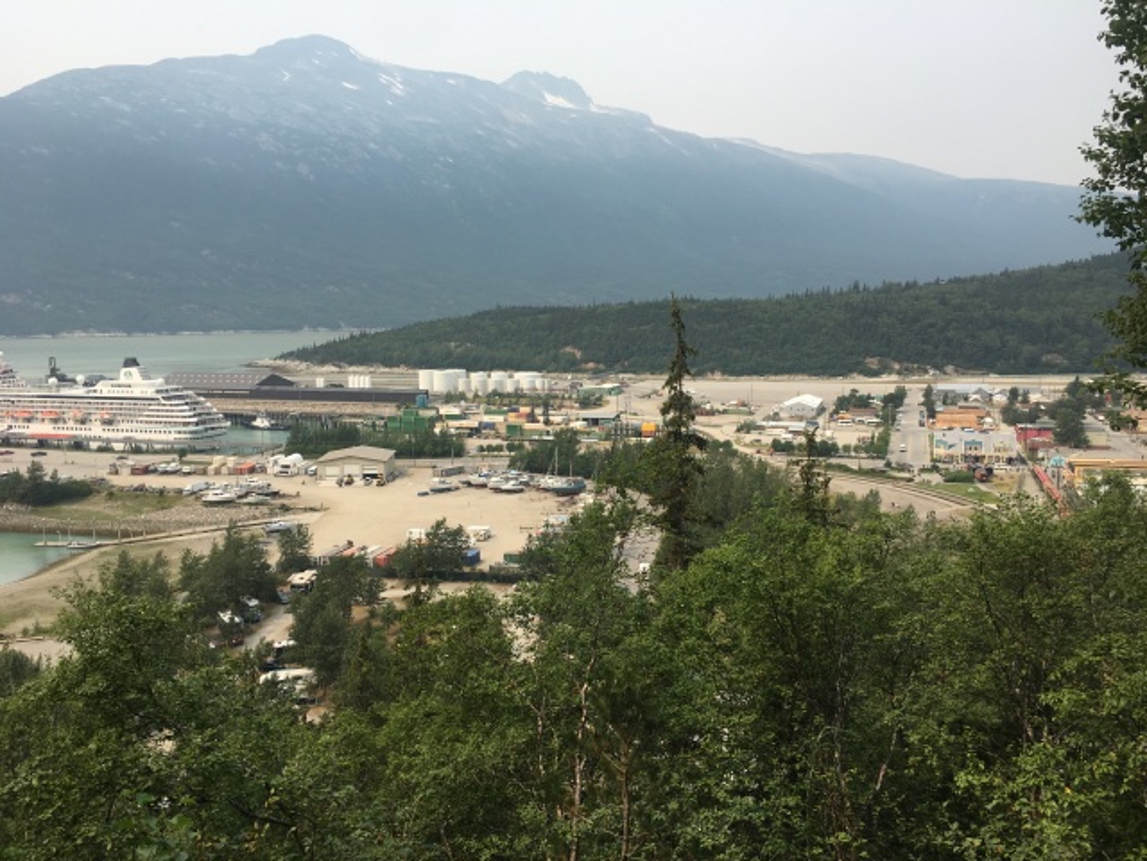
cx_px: 574
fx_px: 961
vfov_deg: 48.2
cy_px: 430
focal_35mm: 29
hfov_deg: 61.7
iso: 25
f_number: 2.2
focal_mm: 4.15
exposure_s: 1/1479
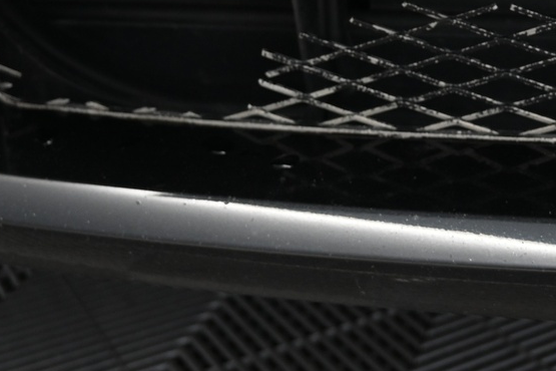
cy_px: 17
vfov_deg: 19.0
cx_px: 510
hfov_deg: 27.7
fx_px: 1081
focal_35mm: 70
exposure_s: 1/25
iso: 400
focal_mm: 16
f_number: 3.5
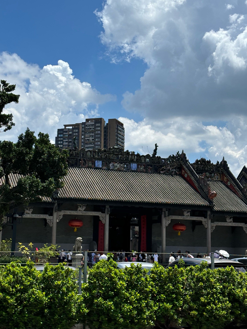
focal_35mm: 52
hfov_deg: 28.0
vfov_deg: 36.8
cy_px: 164
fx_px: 495
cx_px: 124
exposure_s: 1/4425
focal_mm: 5.96
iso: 40
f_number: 1.6
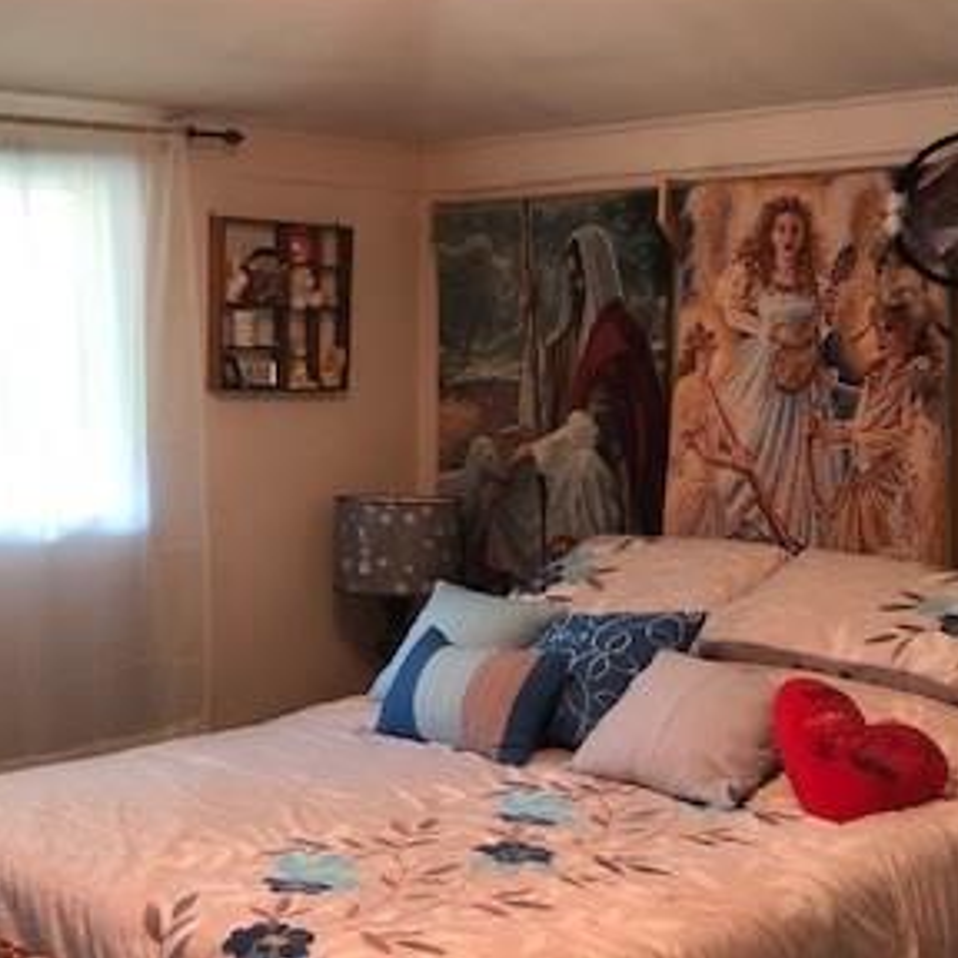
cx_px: 306
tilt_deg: -6.4
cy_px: 589
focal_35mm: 55
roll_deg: +0.4
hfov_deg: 30.8
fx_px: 1722
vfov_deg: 31.0
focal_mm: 3.99
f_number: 1.8
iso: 64
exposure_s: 1/15
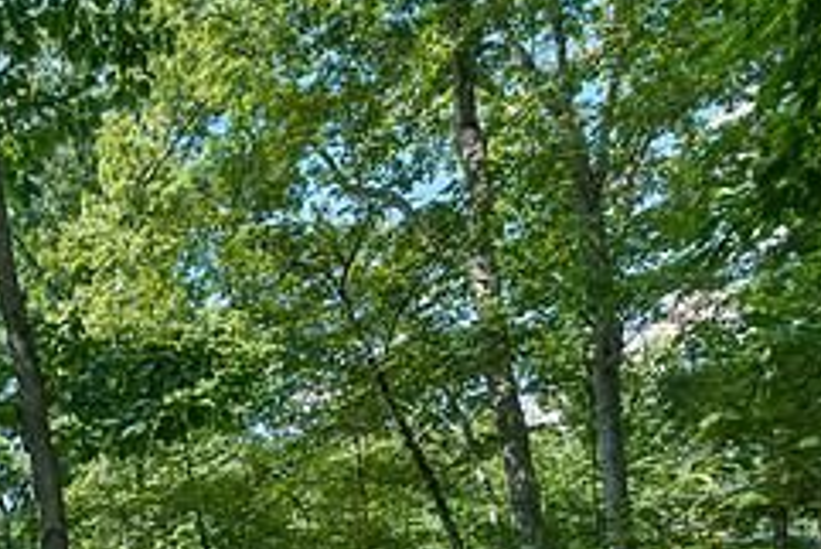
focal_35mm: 36
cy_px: 658
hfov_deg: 40.1
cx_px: -132
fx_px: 821
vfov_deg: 31.1
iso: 320
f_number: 4.5
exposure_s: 1/200
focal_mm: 14
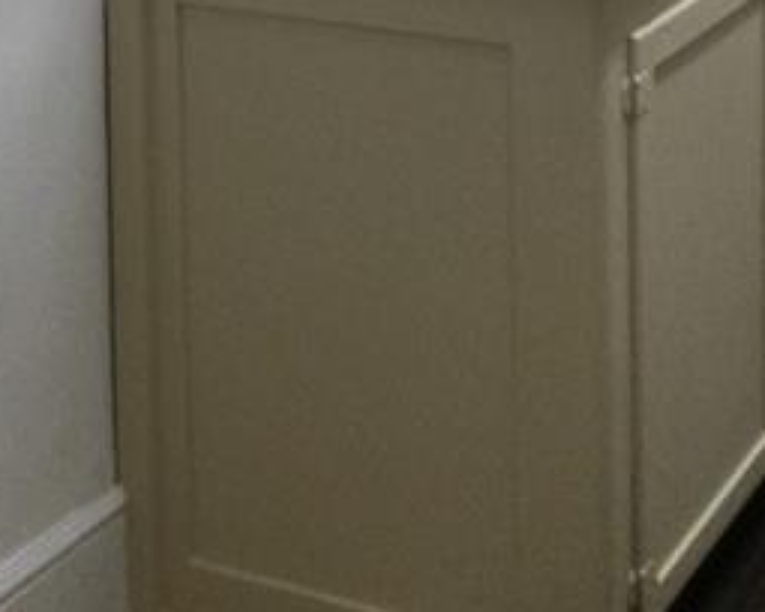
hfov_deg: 21.0
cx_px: 507
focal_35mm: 91
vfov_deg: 15.4
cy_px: -342
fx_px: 2060
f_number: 2.4
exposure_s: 1/30
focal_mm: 3.3
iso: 40
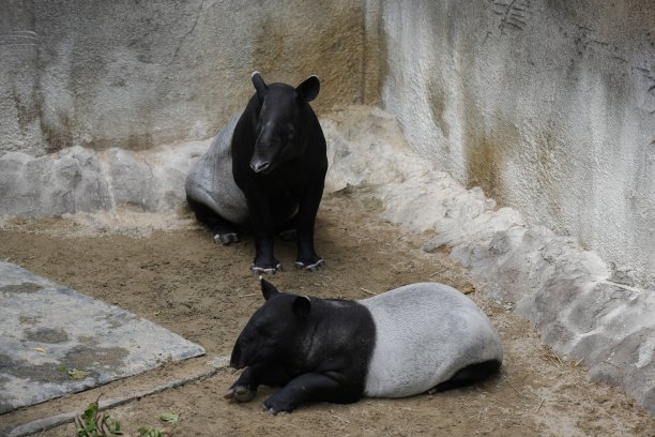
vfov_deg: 9.7
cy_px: 218
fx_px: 2565
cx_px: 328
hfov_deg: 14.6
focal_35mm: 141
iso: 100
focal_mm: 141
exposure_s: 1/800
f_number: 2.8
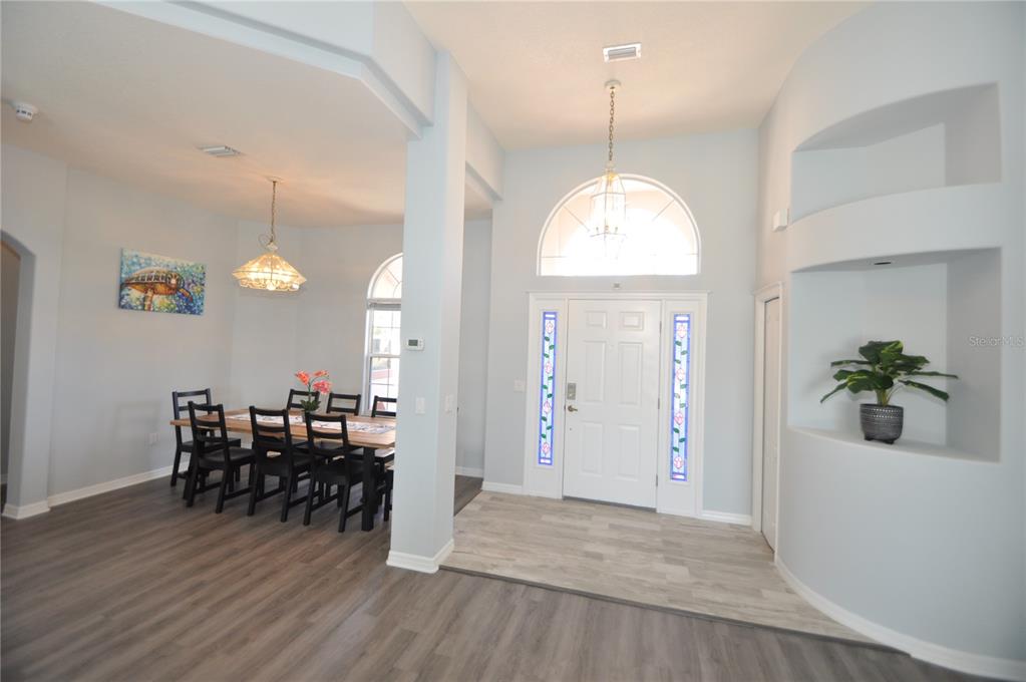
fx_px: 427
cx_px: 513
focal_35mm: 15
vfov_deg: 77.2
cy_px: 341
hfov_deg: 100.4
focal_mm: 10
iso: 400
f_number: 5
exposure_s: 1/100
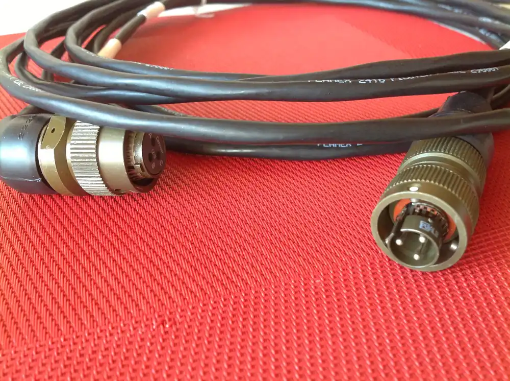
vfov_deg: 40.6
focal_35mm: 35
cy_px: 190
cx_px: 255
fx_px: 515
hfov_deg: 52.7
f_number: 2.4
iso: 125
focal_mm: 4.28
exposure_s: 1/15
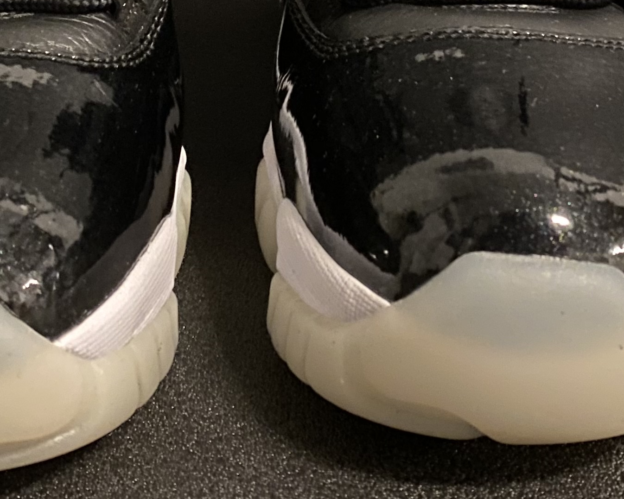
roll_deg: -0.5
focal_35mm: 76
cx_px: 296
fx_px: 1404
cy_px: -91
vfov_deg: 19.1
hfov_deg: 25.1
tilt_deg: -15.0
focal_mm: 4.25
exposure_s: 1/8
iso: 400
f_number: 1.8
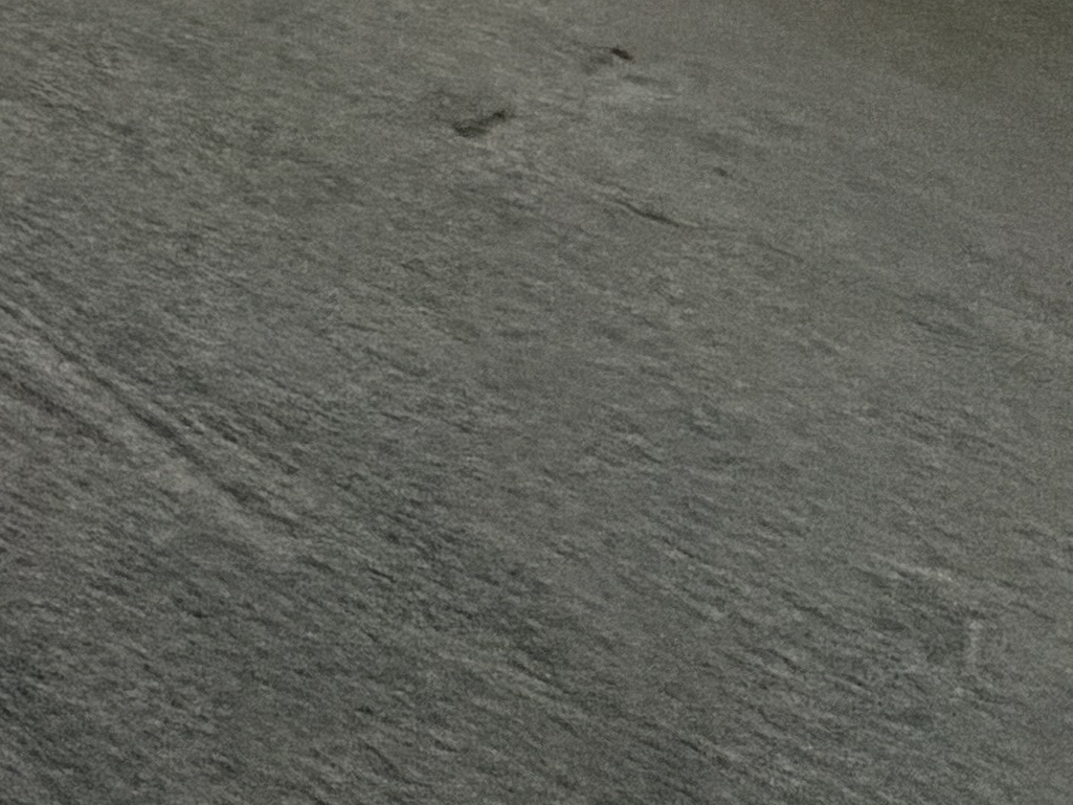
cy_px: -1298
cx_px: -1423
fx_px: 2418
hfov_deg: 15.4
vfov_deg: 12.8
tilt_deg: -9.1
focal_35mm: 78
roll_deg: -0.7
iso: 320
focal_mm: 2.22
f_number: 2.2
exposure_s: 1/63
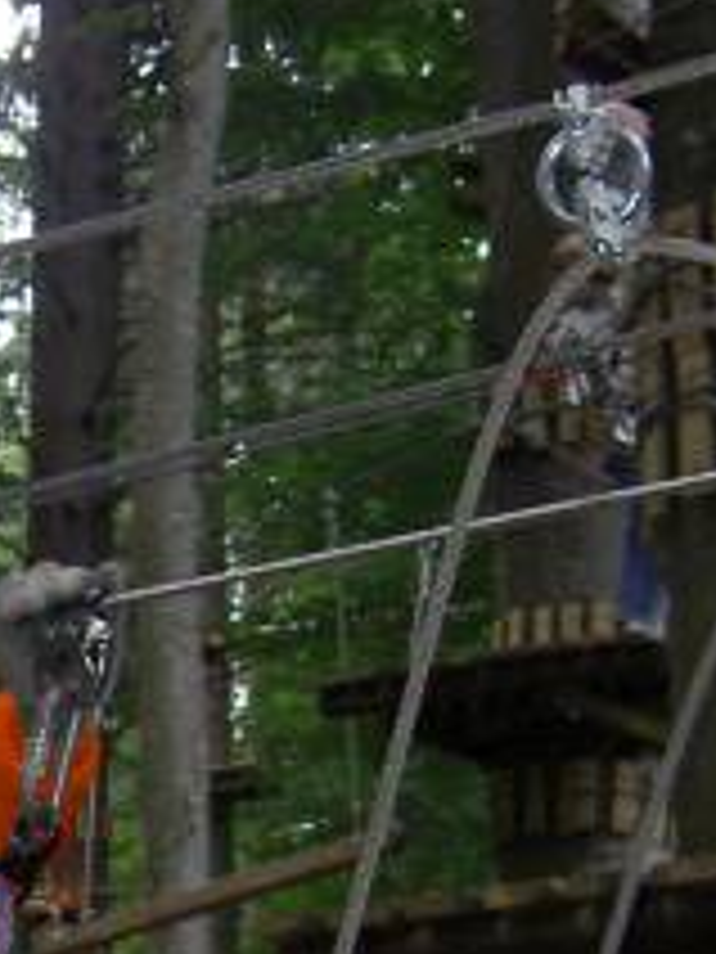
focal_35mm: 147
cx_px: -81
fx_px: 4054
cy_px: 837
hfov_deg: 10.0
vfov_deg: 13.3
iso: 100
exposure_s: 1/60
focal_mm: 8
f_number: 2.8
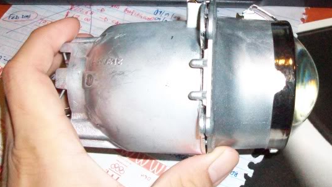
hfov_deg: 39.6
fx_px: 458
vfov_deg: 23.0
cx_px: 206
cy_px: 67
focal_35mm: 52
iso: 400
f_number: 2.8
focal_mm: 5.7
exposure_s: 1/125
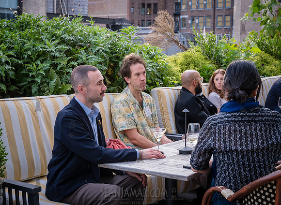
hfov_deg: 32.6
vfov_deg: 24.2
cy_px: 90
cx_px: 109
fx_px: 479
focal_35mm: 60
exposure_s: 1/80
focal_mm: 50
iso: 640
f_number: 5.6
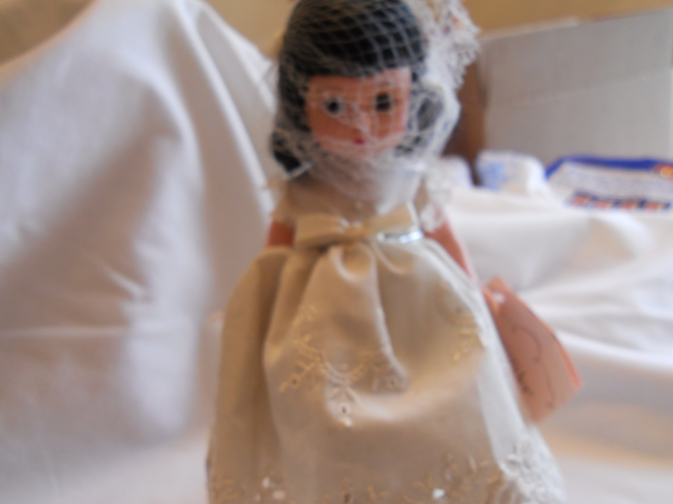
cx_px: 336
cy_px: 252
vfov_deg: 44.2
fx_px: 622
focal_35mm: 32
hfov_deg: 56.8
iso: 200
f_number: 3.5
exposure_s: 1/30
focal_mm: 5.8
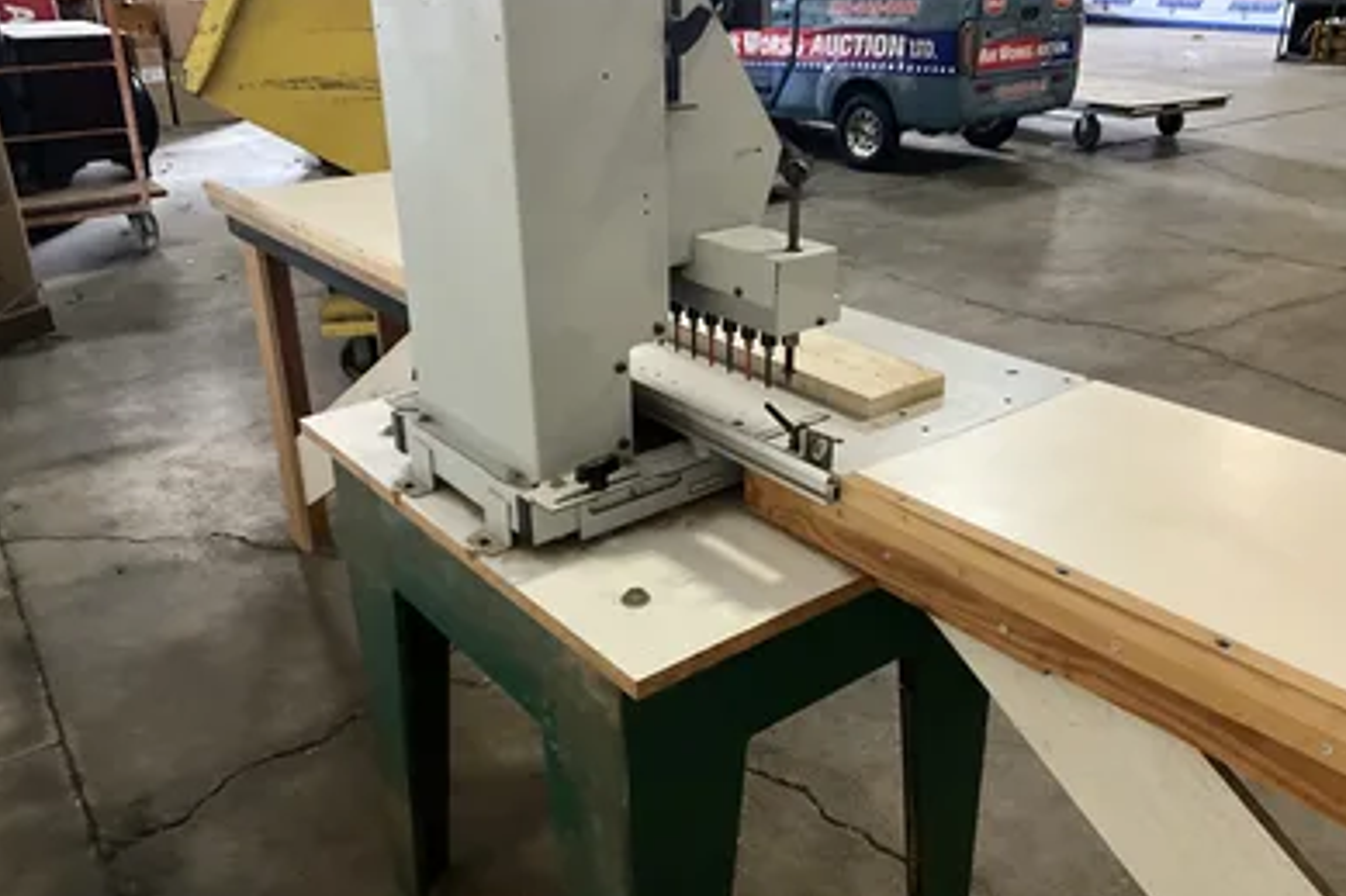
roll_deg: +1.5
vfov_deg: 42.3
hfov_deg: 60.3
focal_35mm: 31
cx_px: 668
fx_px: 1159
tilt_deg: -25.4
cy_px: 443
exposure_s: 1/56
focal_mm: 3
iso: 320
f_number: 1.8
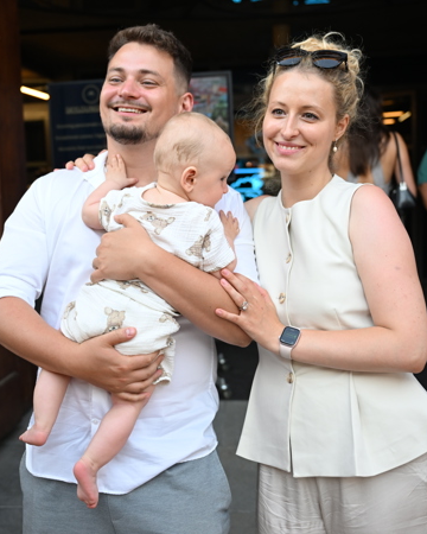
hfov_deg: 32.2
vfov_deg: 39.8
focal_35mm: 47
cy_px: 271
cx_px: 176
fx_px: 738
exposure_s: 1/1000
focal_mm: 32.5
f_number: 2.8
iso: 800
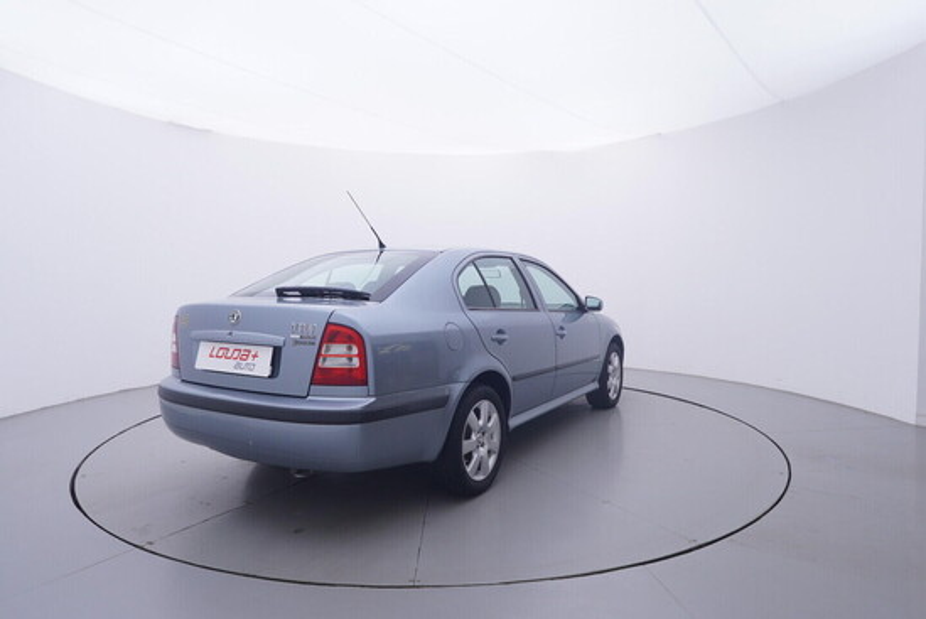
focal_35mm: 22
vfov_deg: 56.2
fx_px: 579
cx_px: 463
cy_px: 310
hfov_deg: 77.3
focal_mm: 15
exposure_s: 1/80
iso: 200
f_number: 5
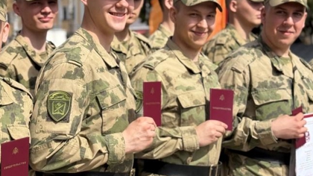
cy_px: 69
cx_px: 85
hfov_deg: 25.4
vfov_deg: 14.5
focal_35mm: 83
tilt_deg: -2.0
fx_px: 689
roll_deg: +1.0
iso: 100
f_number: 1.78
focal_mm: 6.76
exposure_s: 1/5208
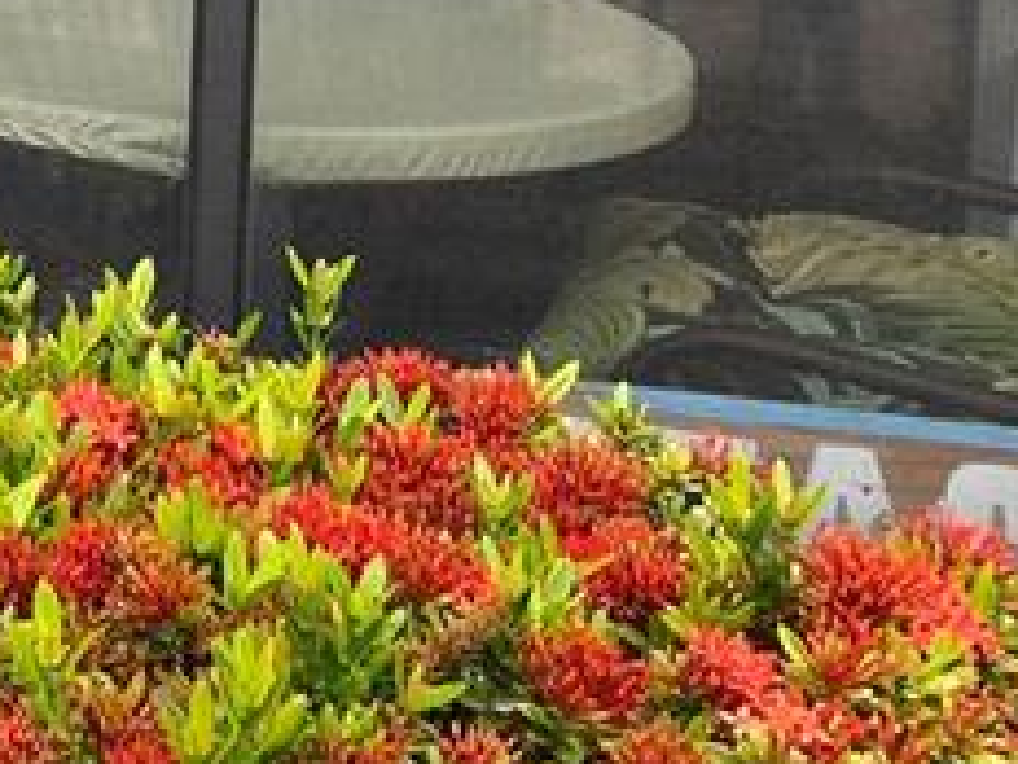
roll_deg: -1.9
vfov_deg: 12.2
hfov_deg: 14.5
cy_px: -443
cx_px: -965
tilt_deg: -2.7
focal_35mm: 115
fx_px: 3382
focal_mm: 4.25
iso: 32
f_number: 1.8
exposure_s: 1/252
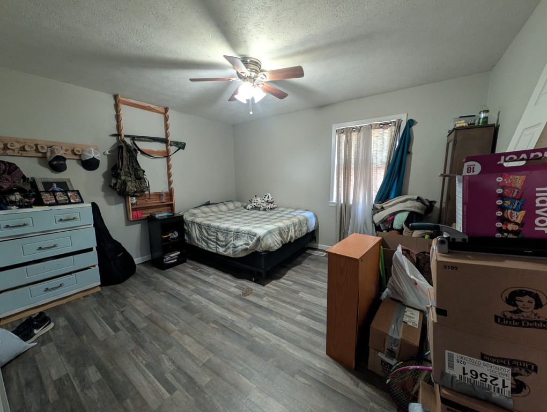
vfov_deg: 94.6
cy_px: 206
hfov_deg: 110.5
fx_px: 190
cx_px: 274
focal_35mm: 12
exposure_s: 1/24
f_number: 1.7
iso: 224
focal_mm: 2.02
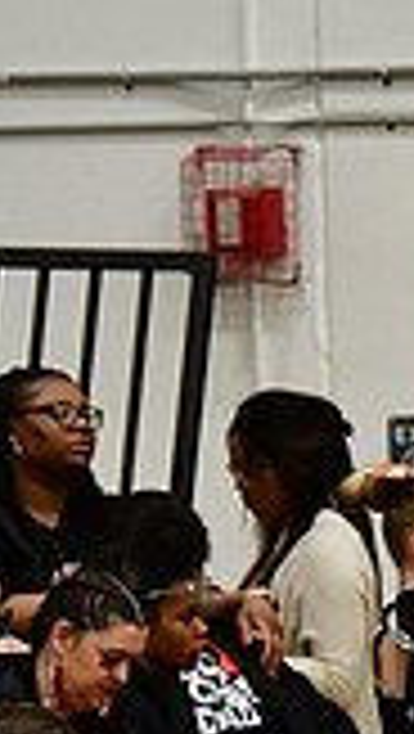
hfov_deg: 1.6
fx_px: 14619
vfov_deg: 2.9
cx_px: 1264
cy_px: 718
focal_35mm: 751
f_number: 3.5
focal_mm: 135
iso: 4000
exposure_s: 1/500
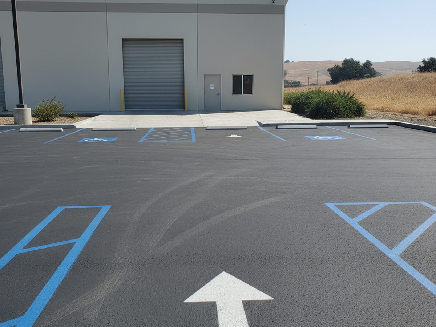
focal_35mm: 23
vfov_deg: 58.9
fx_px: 290
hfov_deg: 73.9
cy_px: 164
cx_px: 218
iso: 1274
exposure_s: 1/321
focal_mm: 6.4
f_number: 1.8
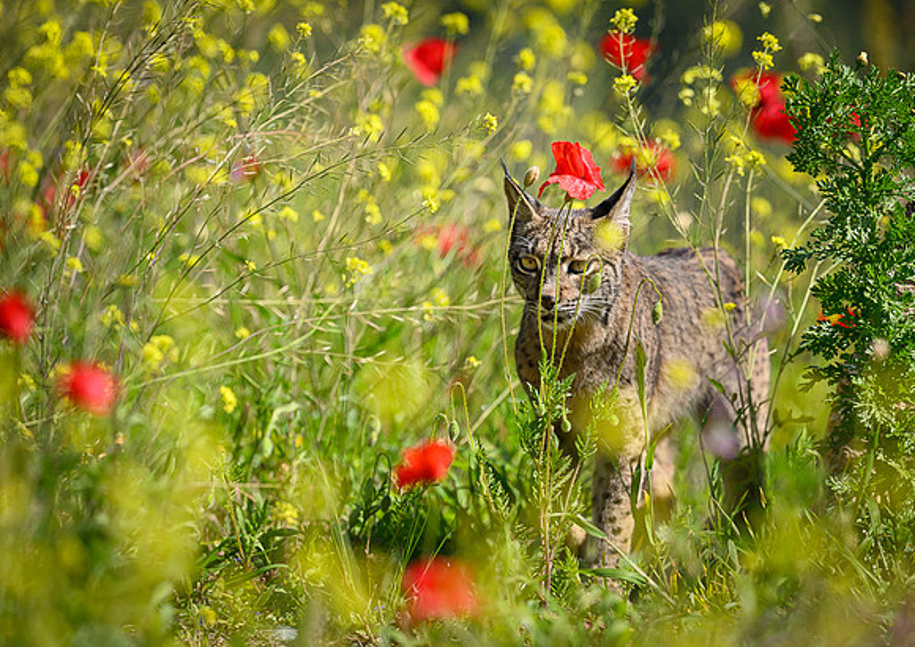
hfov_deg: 3.4
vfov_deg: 2.4
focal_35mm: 589
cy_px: 327
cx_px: 687
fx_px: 15266
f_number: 4
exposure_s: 1/2000
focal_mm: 400
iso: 160
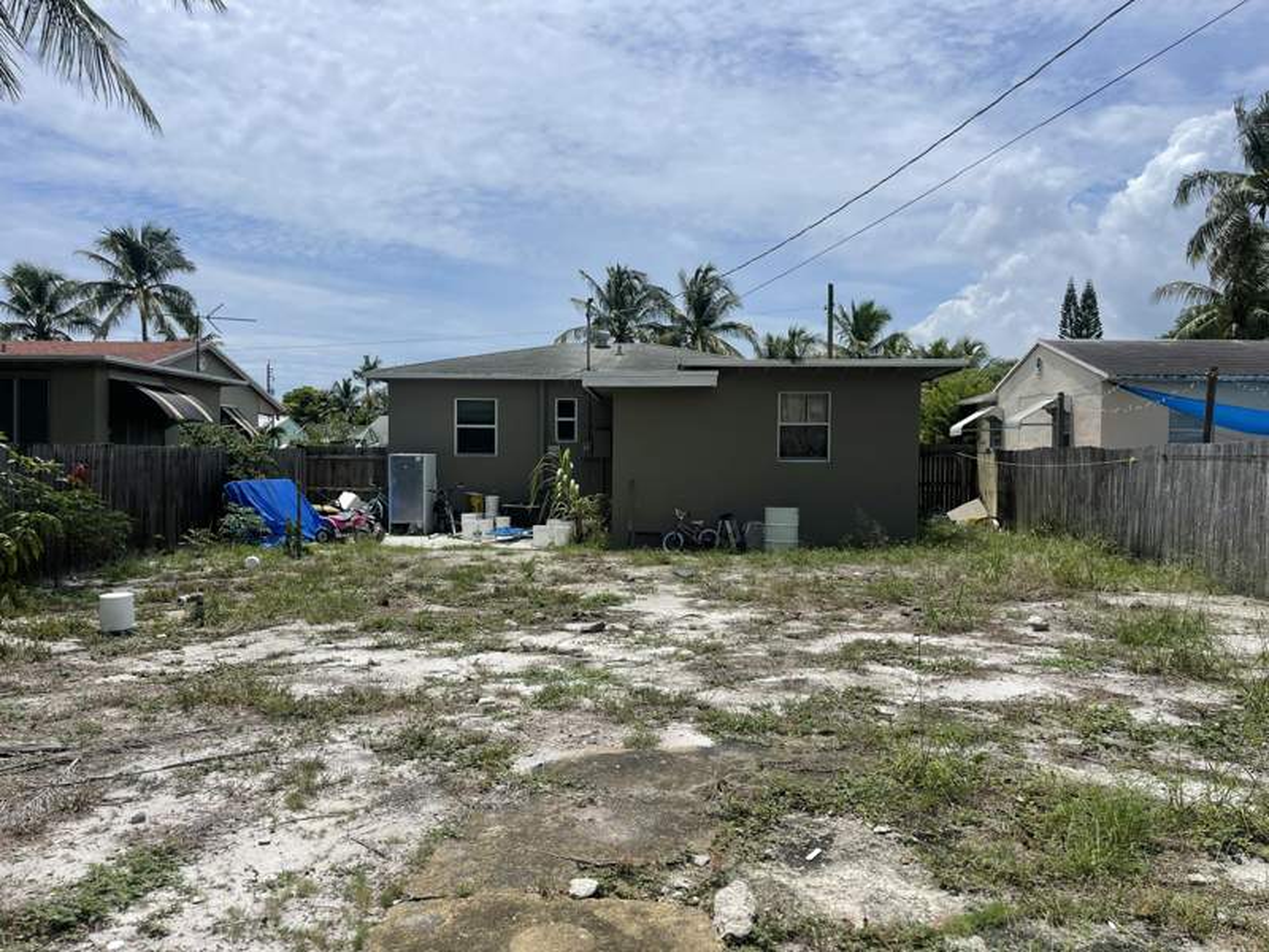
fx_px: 916
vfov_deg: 54.9
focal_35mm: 25
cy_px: 476
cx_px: 634
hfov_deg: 69.4
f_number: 1.6
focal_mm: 5.1
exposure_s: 1/6579
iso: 32
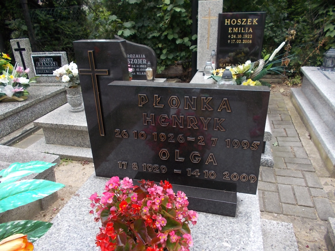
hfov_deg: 67.3
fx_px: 252
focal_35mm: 26
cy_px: 126
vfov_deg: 53.1
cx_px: 168
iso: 80
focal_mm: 4.6
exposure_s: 1/200
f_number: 3.2
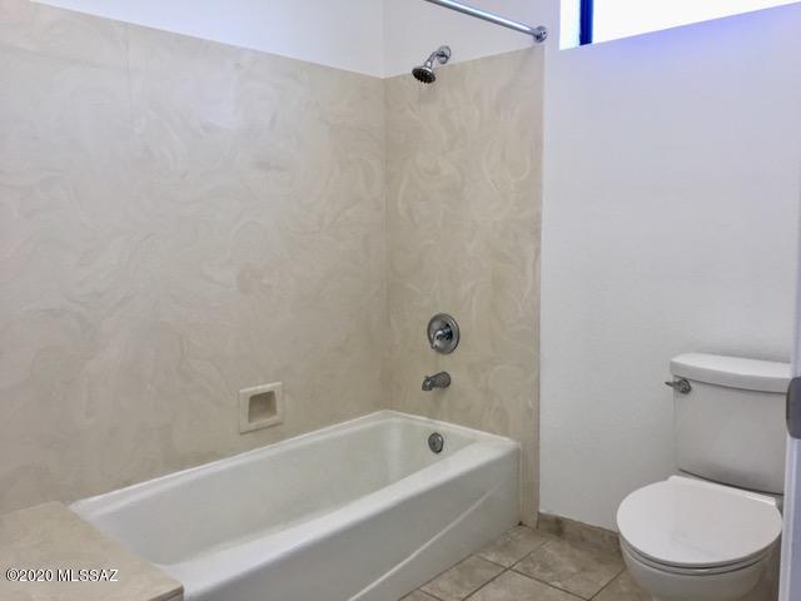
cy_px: 300
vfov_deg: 48.2
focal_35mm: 29
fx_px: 671
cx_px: 400
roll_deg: +0.8
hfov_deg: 61.7
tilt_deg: -5.8
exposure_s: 1/120
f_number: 2.2
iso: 40
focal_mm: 4.15
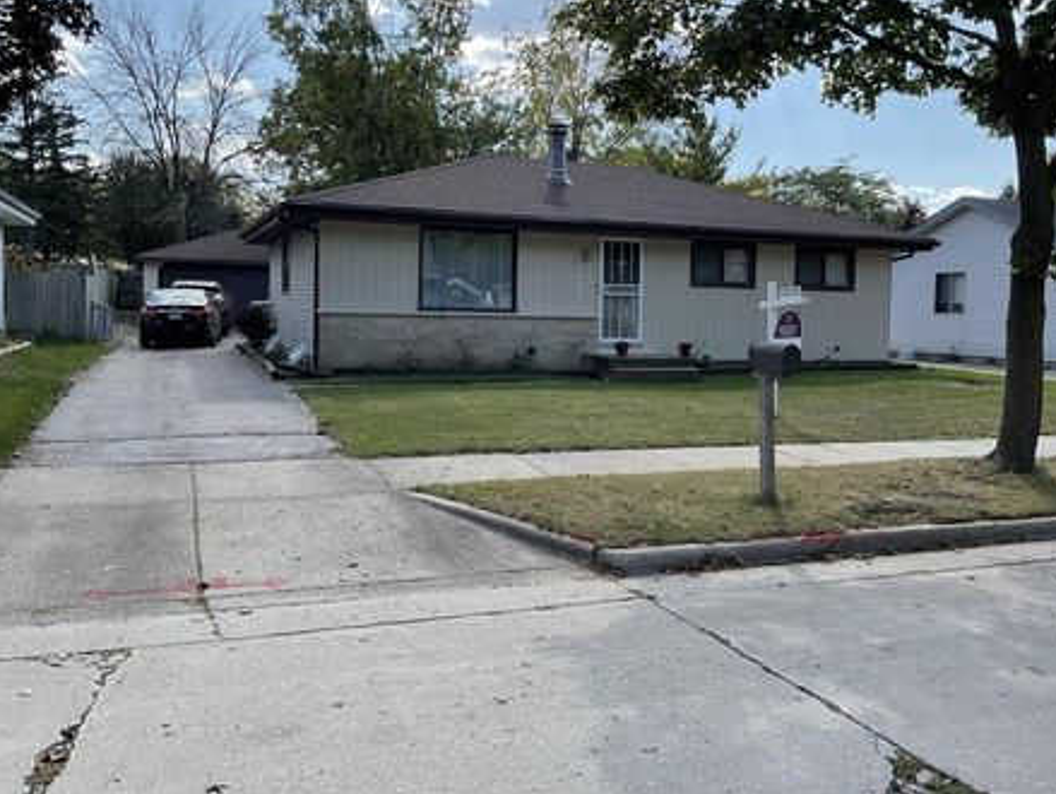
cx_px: 594
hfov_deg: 55.2
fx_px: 1008
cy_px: 348
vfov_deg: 42.9
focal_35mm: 33
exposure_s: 1/829
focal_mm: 3
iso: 16
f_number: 1.8
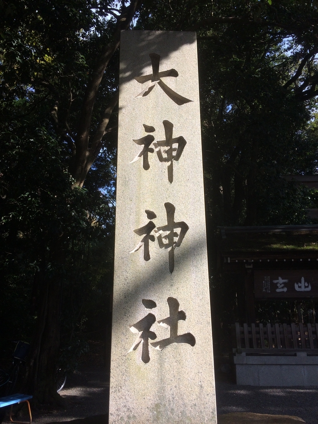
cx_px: 159
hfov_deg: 48.2
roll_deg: +1.2
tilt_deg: +20.5
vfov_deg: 61.7
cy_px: 212
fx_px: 355
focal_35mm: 29
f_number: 2.2
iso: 32
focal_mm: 4.15
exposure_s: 1/912
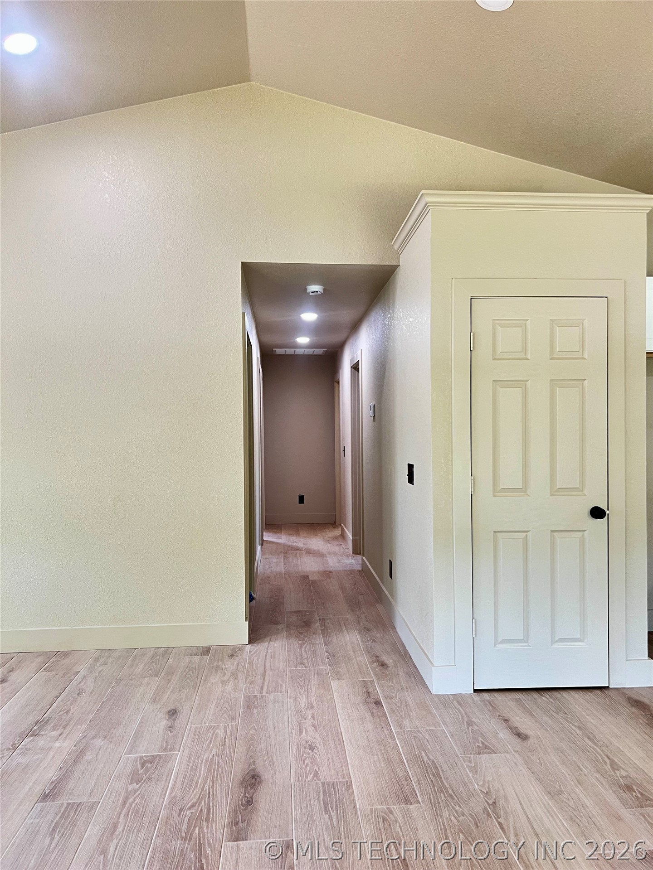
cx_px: 326
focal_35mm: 26
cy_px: 435
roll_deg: -0.2
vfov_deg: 67.3
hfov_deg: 53.1
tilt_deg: -0.1
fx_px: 654
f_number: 1.5
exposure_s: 1/60
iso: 125
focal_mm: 5.7
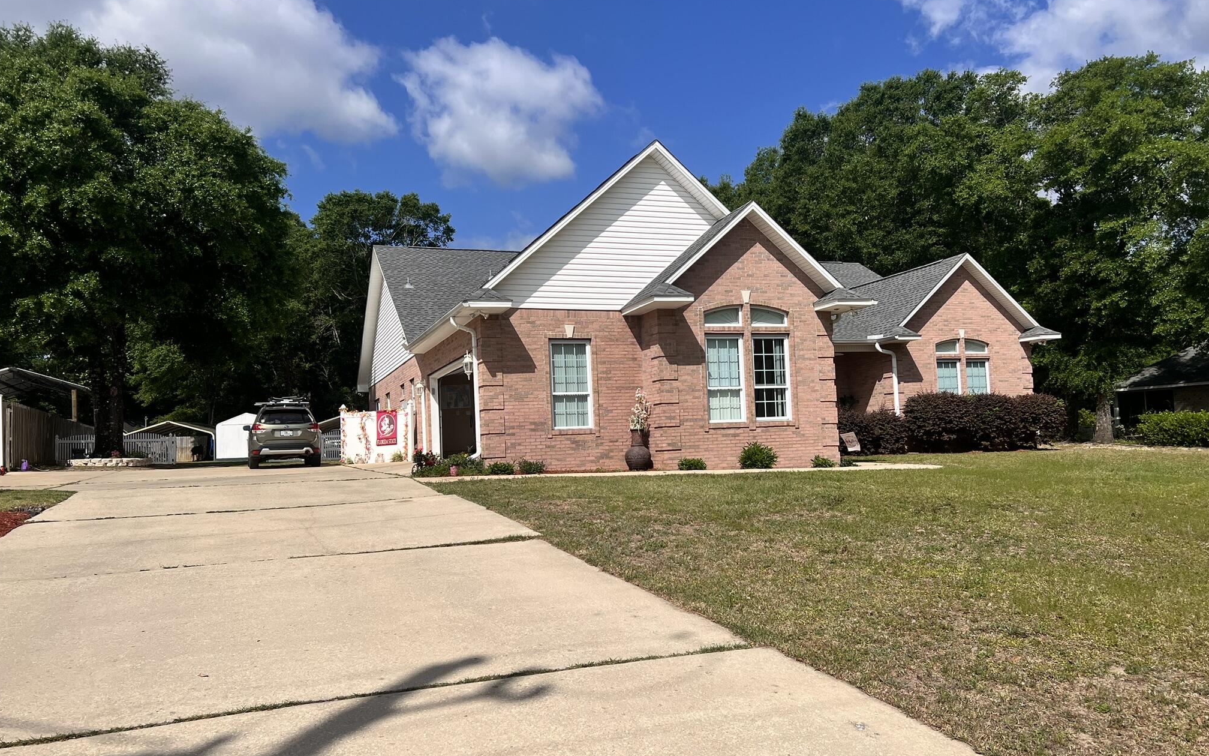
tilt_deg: +2.7
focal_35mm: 28
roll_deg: +2.8
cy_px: 404
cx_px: 606
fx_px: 923
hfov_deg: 66.5
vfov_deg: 44.5
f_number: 1.5
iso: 50
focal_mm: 5.7
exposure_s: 1/8000
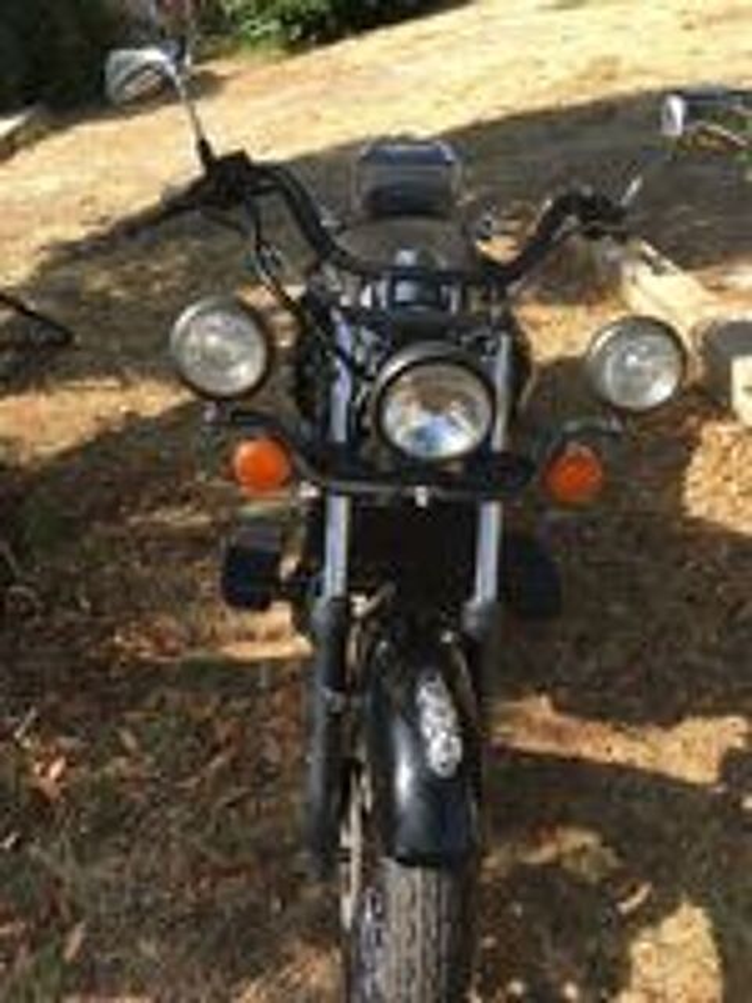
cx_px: 376
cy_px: 502
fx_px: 840
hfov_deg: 48.2
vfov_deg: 61.7
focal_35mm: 29
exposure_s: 1/450
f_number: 2.2
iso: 25
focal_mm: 4.15
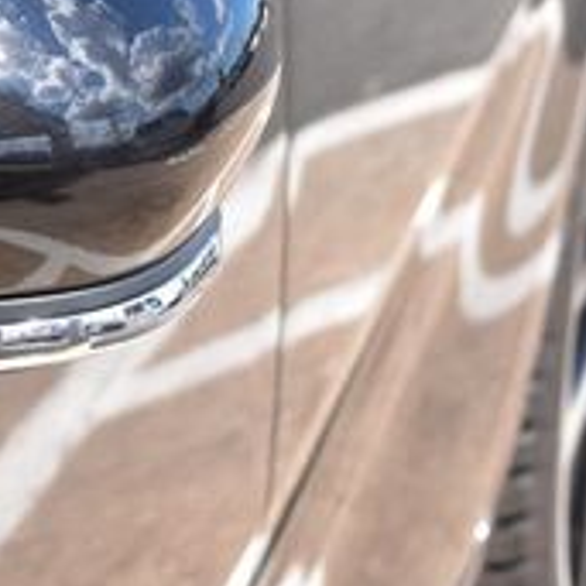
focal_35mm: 263
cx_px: -332
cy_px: -14
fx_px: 5029
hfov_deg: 6.6
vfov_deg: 6.6
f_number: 10
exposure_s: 1/250
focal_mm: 55
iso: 400
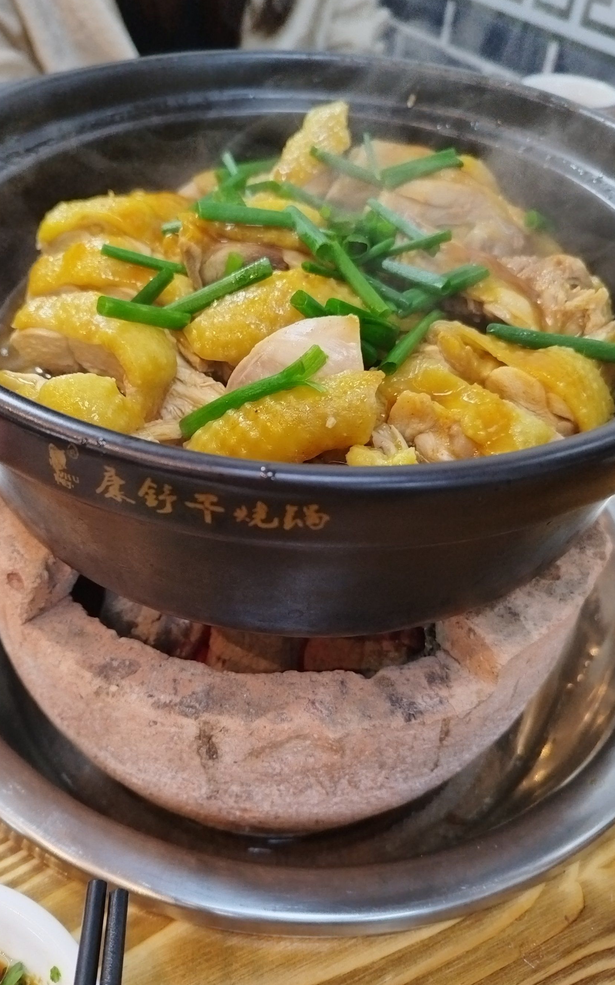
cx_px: 255
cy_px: 491
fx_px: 671
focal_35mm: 25
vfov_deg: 72.6
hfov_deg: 49.1
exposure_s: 1/100
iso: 3663
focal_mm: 5.52
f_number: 1.9
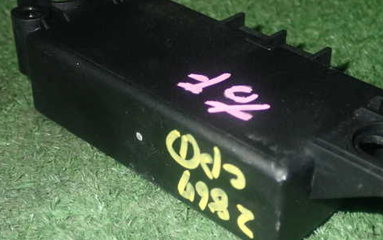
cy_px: 116
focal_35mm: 67
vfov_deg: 19.4
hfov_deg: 30.5
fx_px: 699
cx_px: 232
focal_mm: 9.01
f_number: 9
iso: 640
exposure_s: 1/50
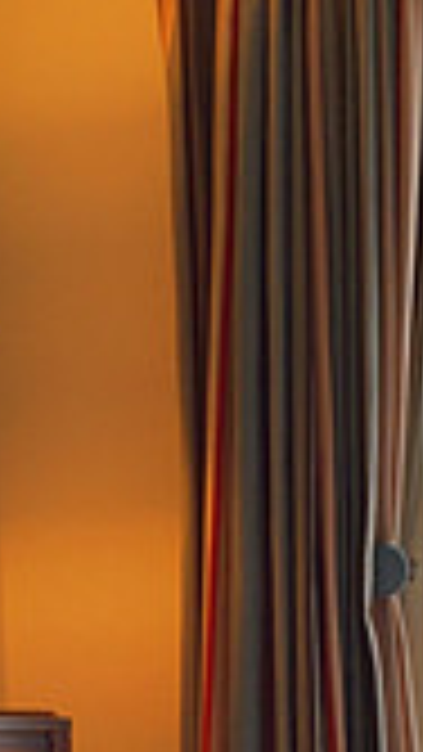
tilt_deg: -2.1
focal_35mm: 110
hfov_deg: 11.0
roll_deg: +1.3
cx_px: 45
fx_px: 2192
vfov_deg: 18.6
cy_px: 867
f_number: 2.2
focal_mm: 4.15
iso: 32
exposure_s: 1/682
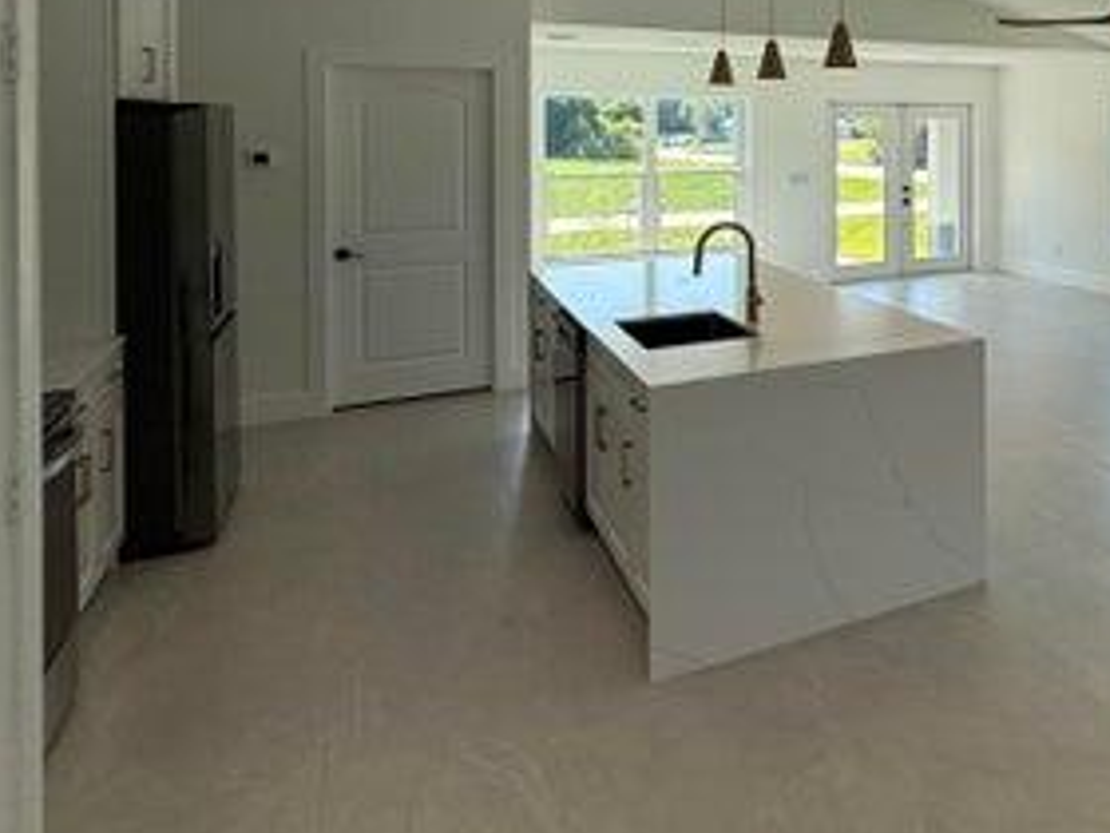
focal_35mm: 32
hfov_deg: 45.8
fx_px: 1026
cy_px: 135
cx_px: 1158
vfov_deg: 41.7
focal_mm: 2.22
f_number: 2.2
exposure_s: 1/234
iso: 50
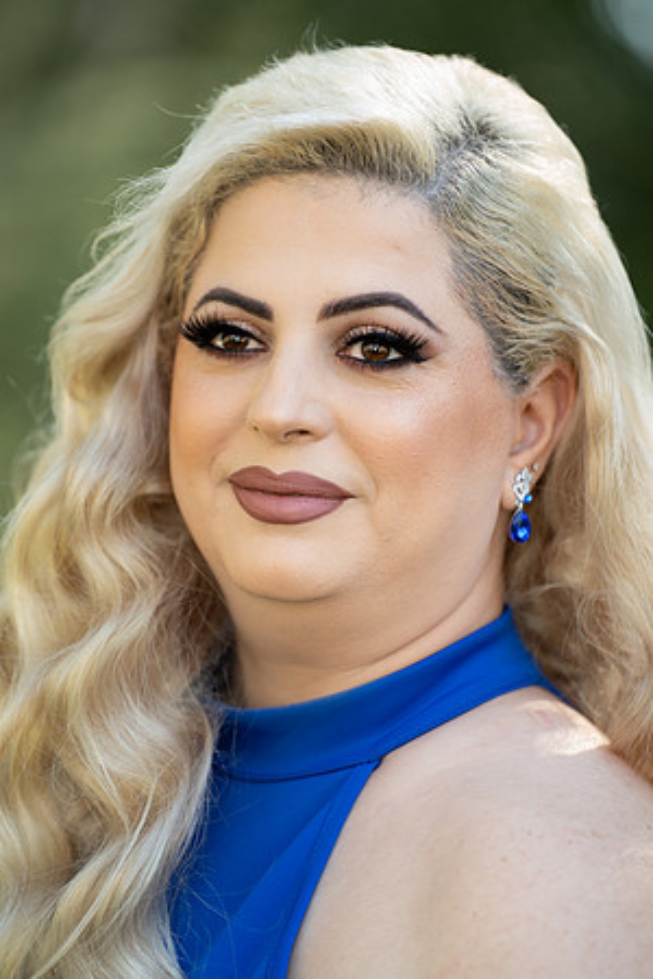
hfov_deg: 7.6
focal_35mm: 180
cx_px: 326
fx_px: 4897
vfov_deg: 11.4
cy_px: 490
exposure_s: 1/200
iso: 400
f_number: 2.8
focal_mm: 180
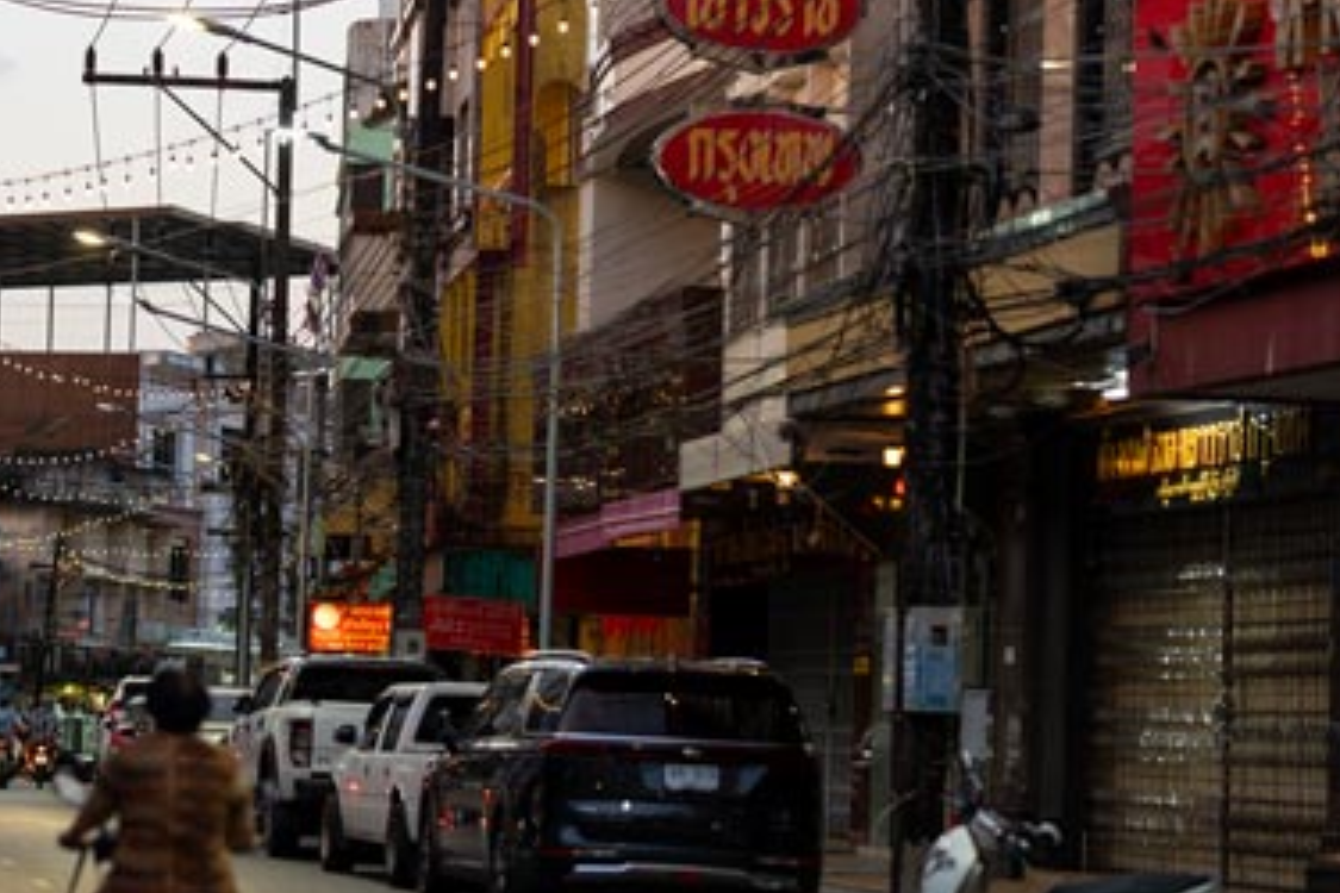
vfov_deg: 10.1
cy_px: 475
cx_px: 354
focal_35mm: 136
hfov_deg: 15.0
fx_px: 5062
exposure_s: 1/250
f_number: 2
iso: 500
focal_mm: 85
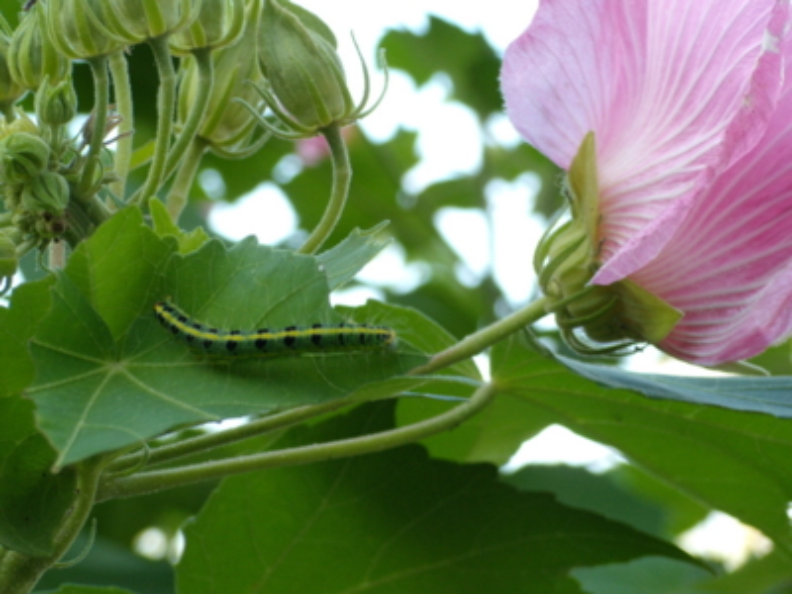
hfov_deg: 15.1
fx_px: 2997
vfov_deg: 11.3
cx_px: 396
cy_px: 297
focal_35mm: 131
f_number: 4.3
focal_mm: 23.2
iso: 160
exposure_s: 1/60
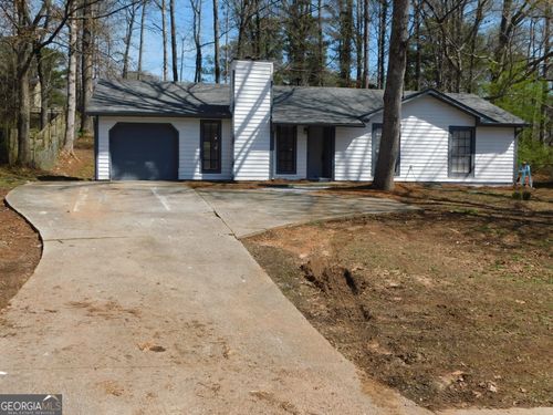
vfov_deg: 39.7
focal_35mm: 36
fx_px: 575
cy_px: 208
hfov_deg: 51.4
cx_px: 276
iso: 125
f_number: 3.5
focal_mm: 6.3
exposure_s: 1/1250
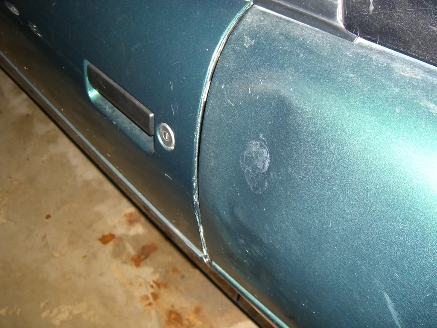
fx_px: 480
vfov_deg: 37.7
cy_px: 164
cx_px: 218
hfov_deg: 49.0
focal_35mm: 38
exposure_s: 1/60
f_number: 2.8
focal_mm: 7.9
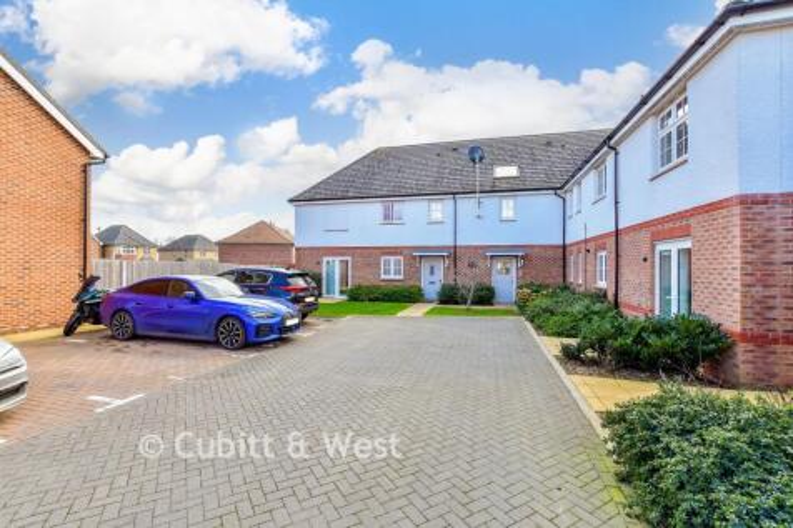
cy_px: 264
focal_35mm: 15
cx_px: 396
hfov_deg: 100.4
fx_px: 330
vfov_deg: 77.3
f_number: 8
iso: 400
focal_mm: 10
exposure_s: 1/160
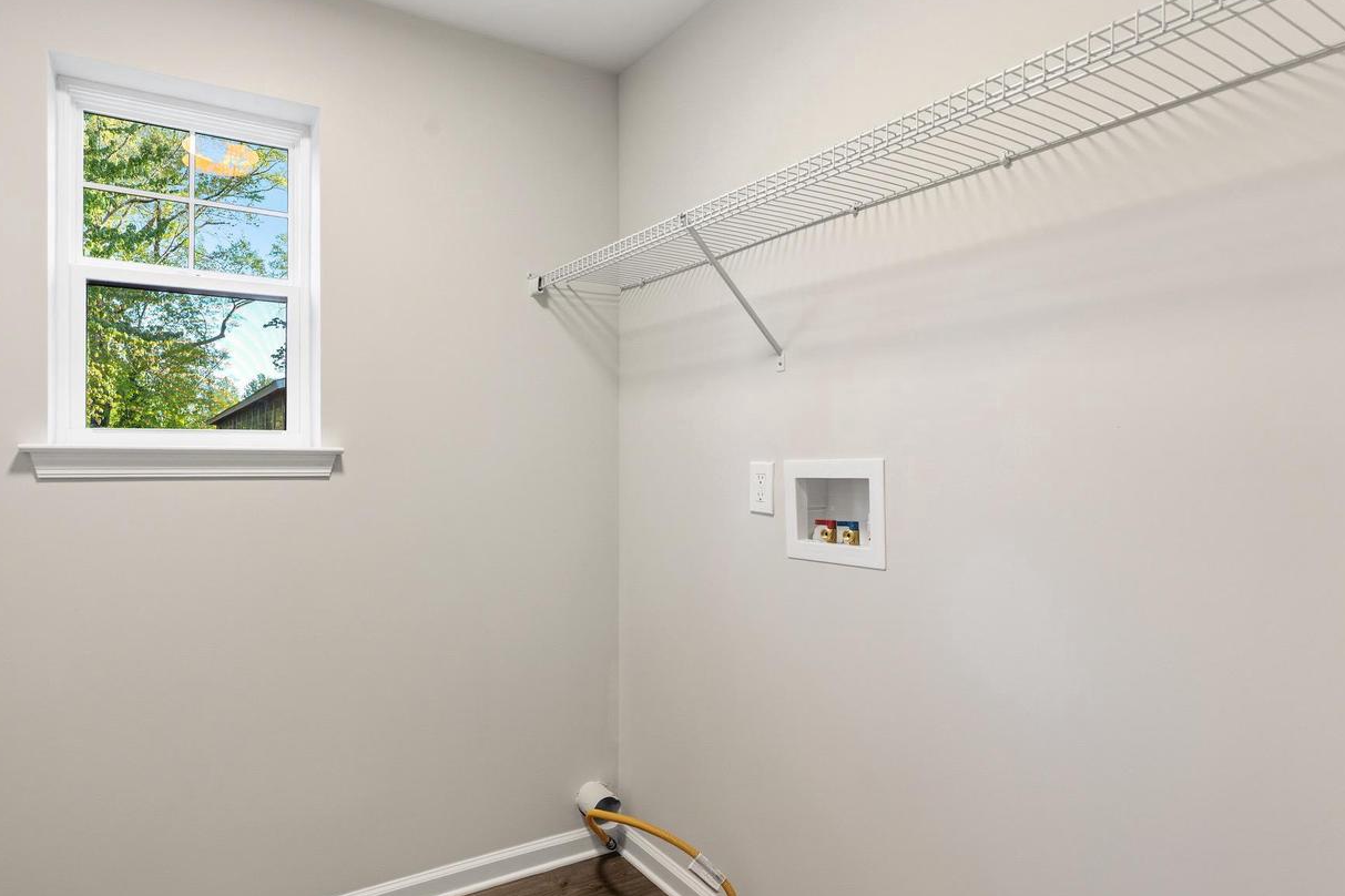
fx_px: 710
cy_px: 465
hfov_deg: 86.1
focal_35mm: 19
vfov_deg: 64.5
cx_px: 553
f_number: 8
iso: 500
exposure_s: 1/5
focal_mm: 16
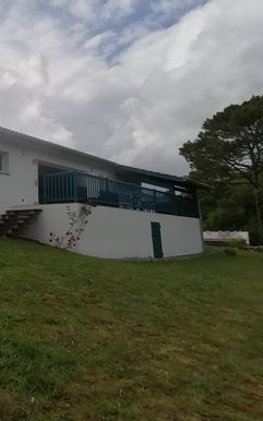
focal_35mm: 28
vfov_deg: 66.1
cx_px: -32
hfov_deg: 36.9
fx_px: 321
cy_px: 178
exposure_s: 1/1458
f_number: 2.4
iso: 50
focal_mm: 2.7
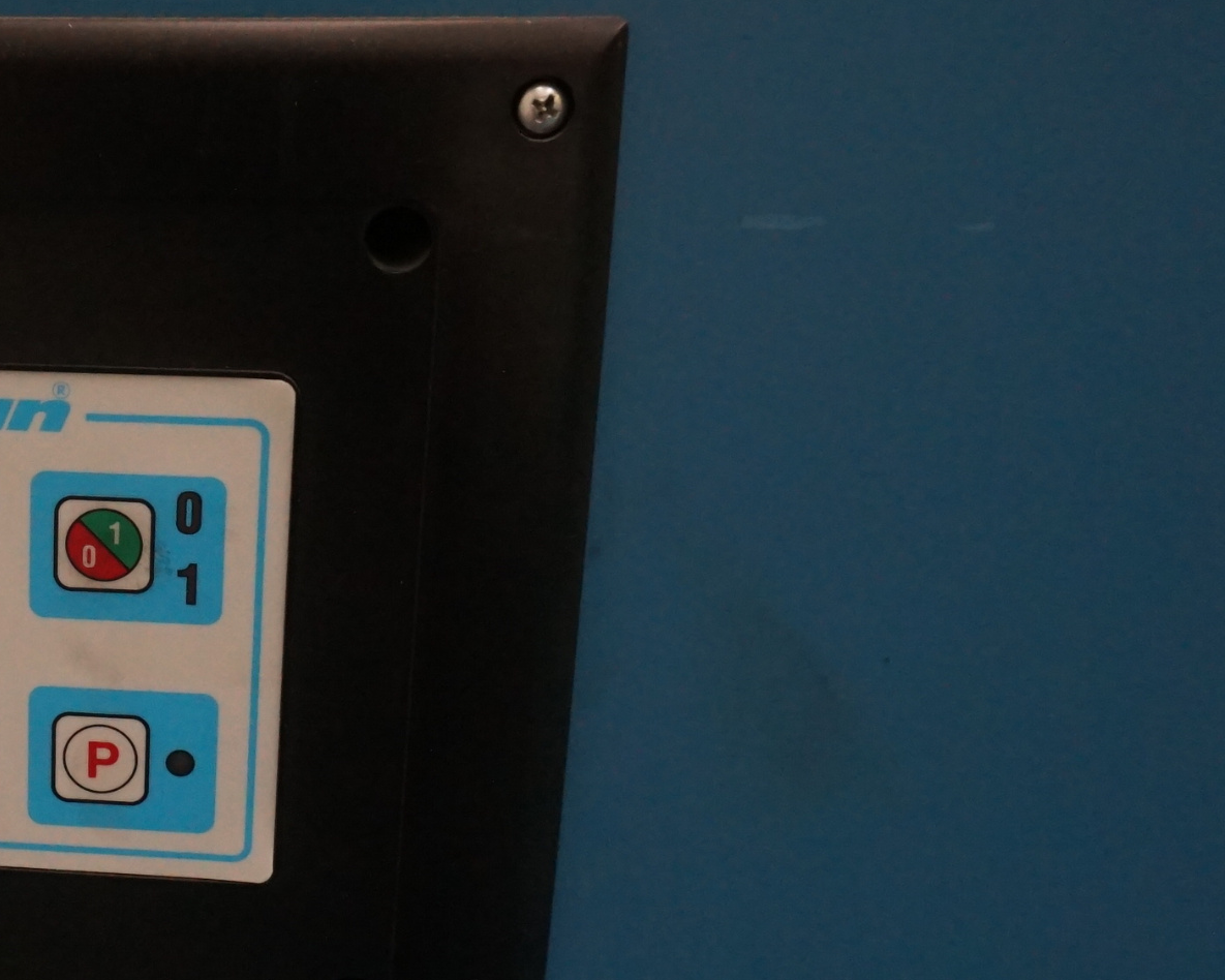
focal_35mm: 62
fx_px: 2248
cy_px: 546
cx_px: -57
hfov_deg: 28.2
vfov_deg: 24.6
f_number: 3.5
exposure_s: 1/160
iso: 1600
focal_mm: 16
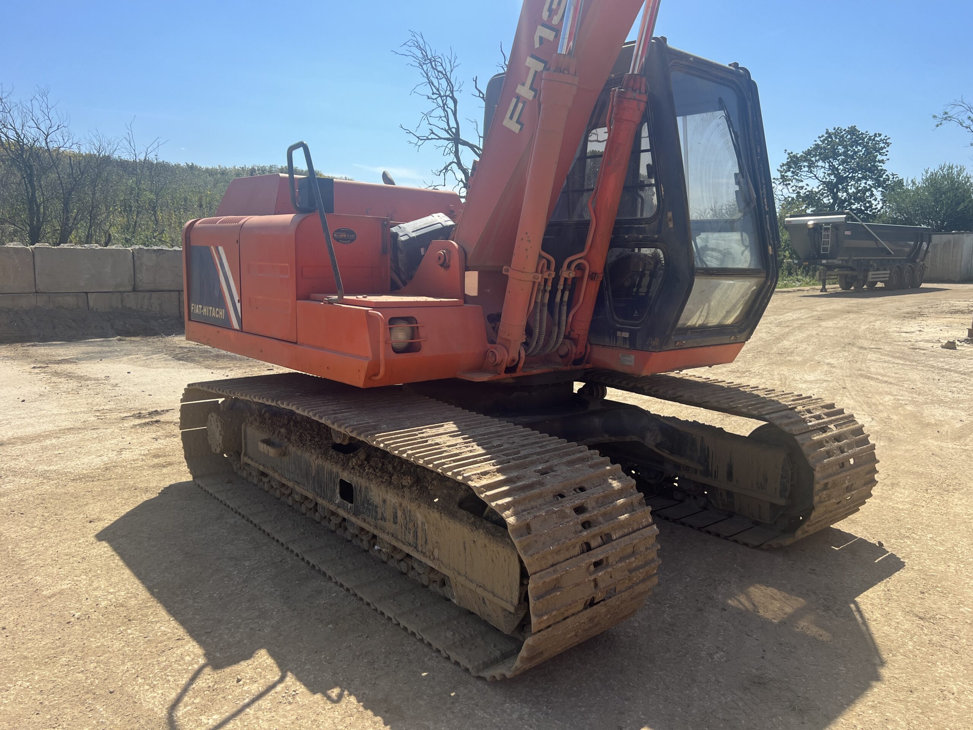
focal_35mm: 26
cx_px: 486
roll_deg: +0.0
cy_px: 365
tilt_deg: -10.2
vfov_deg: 53.1
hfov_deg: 67.3
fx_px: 731
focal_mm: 5.7
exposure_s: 1/3257
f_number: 1.5
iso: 50
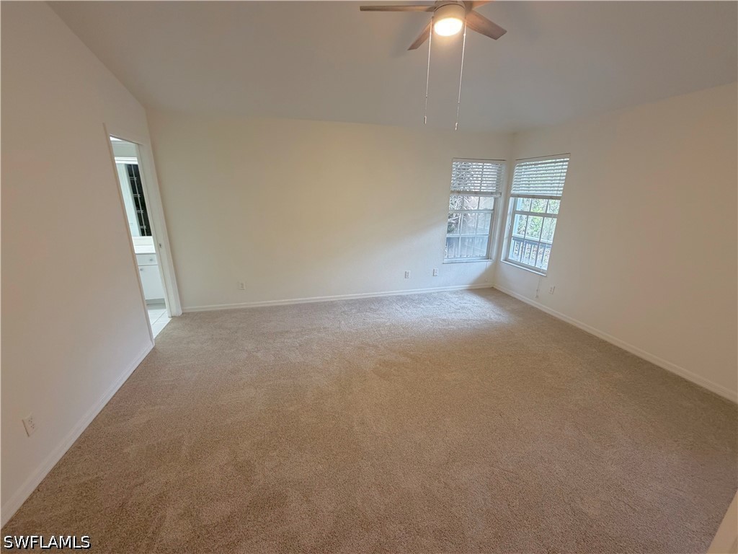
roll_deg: +0.0
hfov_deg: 102.1
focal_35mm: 14
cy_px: 277
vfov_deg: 85.7
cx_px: 369
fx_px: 298
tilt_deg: -17.4
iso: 320
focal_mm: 2.22
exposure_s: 1/120
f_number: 2.2
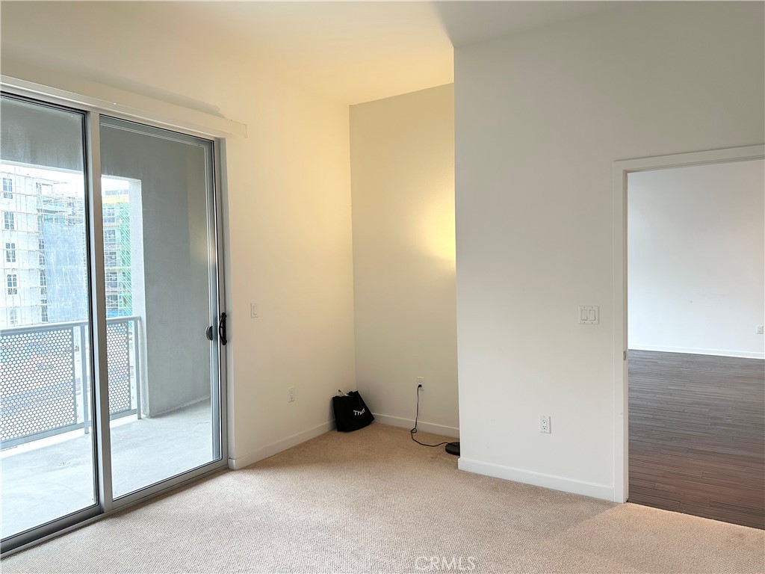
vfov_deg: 56.8
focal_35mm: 24
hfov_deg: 71.6
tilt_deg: -3.0
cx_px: 382
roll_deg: +0.8
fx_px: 530
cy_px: 287
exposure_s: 1/140
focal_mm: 6.86
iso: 125
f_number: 1.78
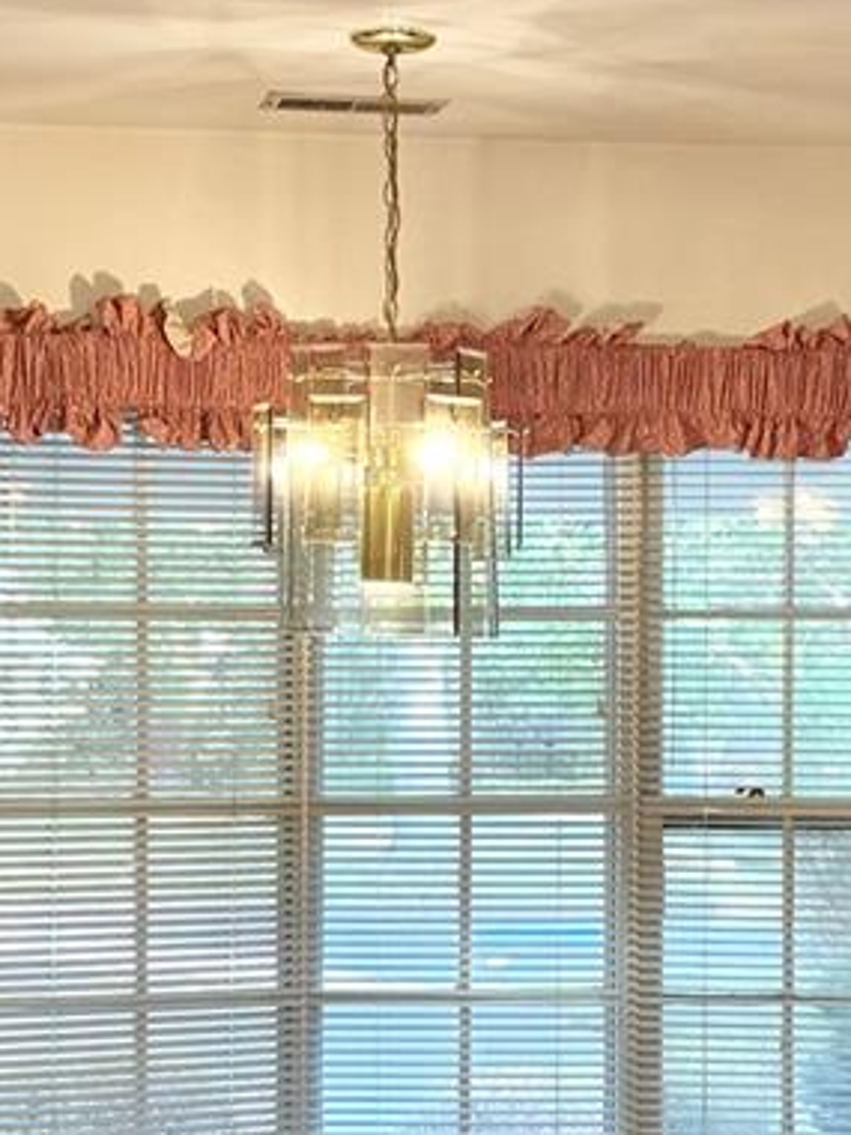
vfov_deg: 20.2
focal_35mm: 97
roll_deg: -0.1
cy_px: 720
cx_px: 472
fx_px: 3180
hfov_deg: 15.2
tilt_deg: -1.3
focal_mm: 6.76
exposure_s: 1/194
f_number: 1.78
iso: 200
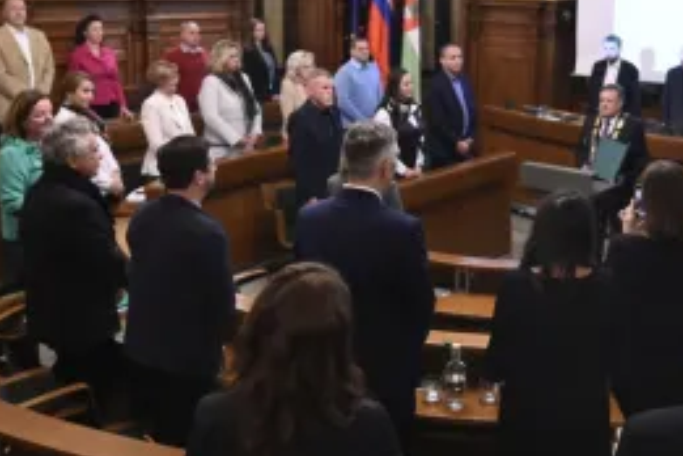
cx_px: 516
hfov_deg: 41.4
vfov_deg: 28.9
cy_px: 122
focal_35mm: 46
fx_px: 873
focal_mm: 15
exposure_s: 1/100
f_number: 3.2
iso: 2000
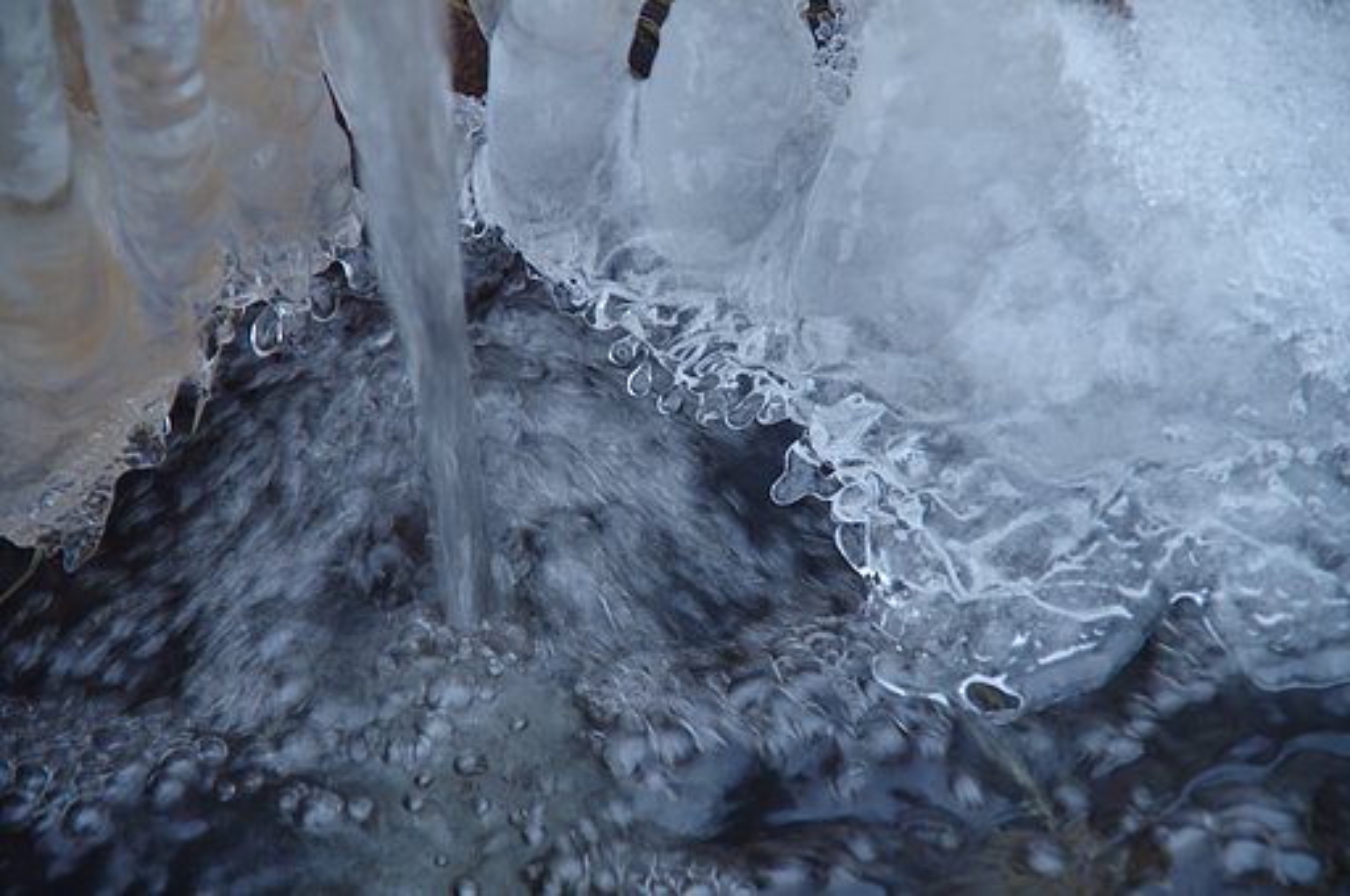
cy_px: 448
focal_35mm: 150
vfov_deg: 9.1
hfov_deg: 13.7
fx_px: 5618
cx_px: 675
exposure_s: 1/100
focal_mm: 100
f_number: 5.6
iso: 400
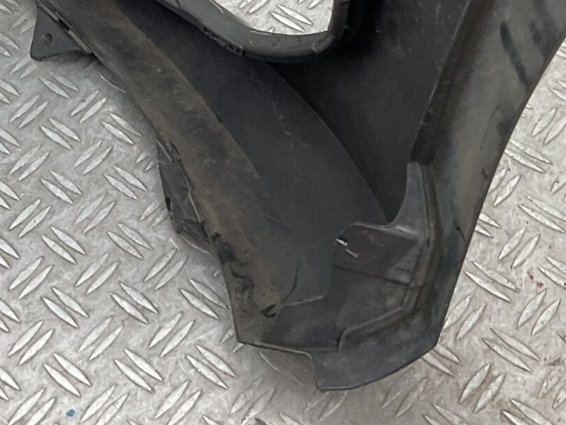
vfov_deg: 14.9
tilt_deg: -36.4
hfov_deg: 20.6
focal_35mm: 91
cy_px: -232
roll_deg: +12.9
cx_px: -42
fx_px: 1488
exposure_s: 1/100
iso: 40
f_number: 1.8
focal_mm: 3
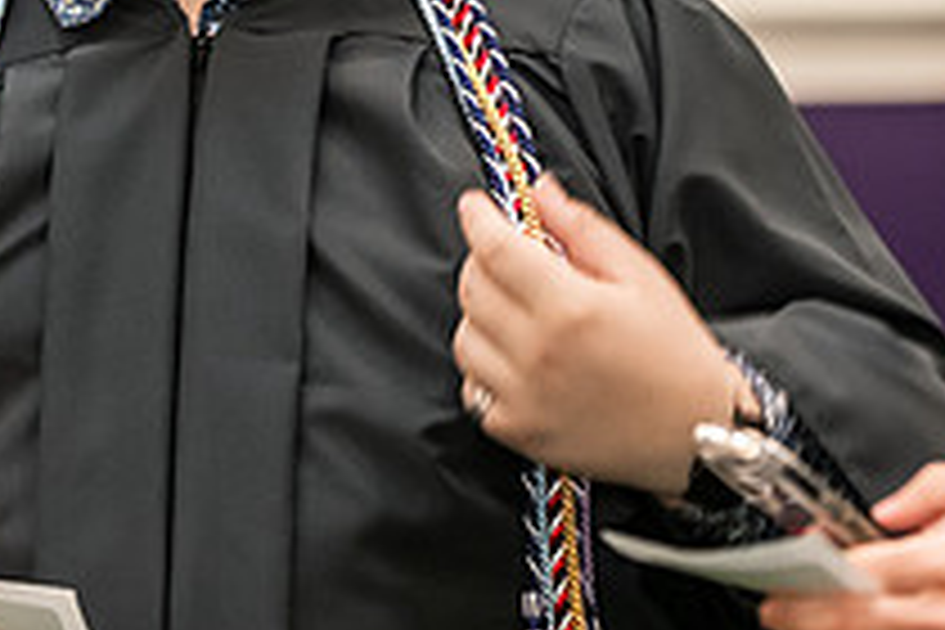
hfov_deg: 8.3
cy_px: -142
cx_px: 410
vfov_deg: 5.5
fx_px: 6509
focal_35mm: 248
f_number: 3.5
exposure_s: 1/200
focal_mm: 90
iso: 3200
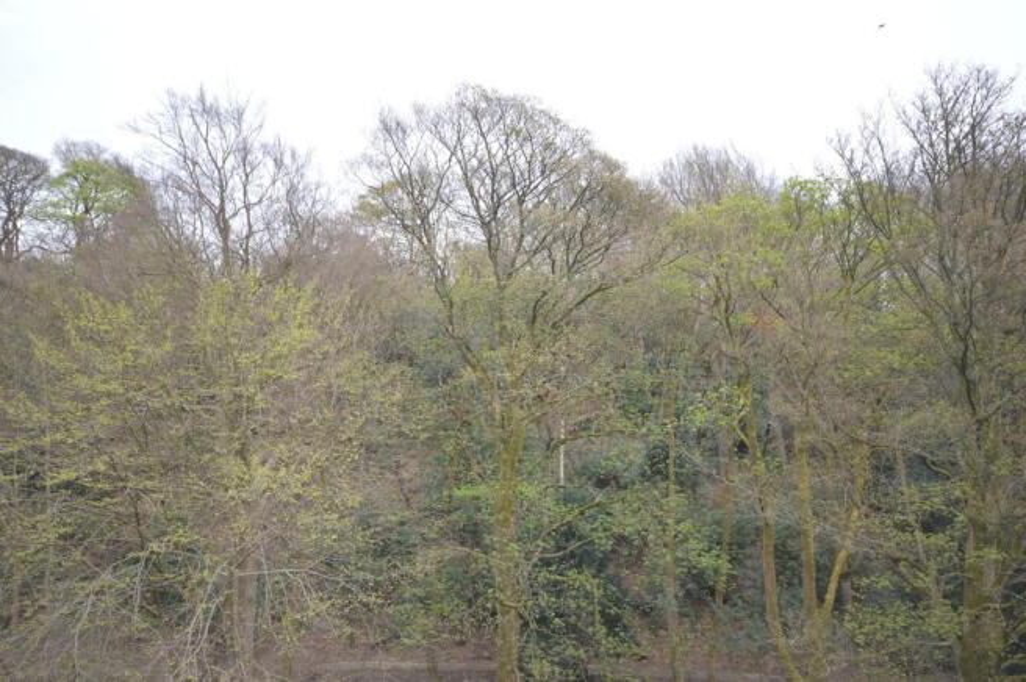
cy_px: 341
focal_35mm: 30
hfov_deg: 62.0
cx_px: 513
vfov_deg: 43.5
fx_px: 854
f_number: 5.6
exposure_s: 1/125
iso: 360
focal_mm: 20
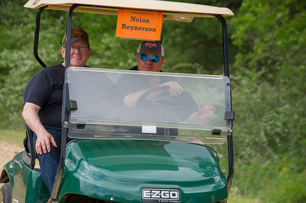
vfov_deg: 8.8
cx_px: 153
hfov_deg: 13.3
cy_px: 102
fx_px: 1317
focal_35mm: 155
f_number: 6.3
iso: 200
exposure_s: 1/320
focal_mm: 155
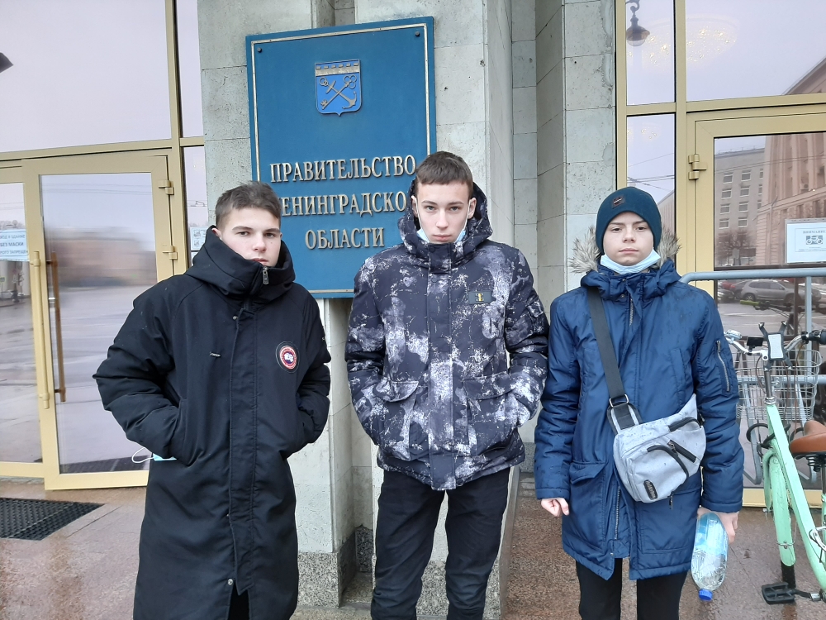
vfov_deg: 51.4
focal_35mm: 27
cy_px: 310
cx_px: 413
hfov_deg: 65.3
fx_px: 644
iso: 80
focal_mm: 3.93
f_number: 1.7
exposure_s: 1/50
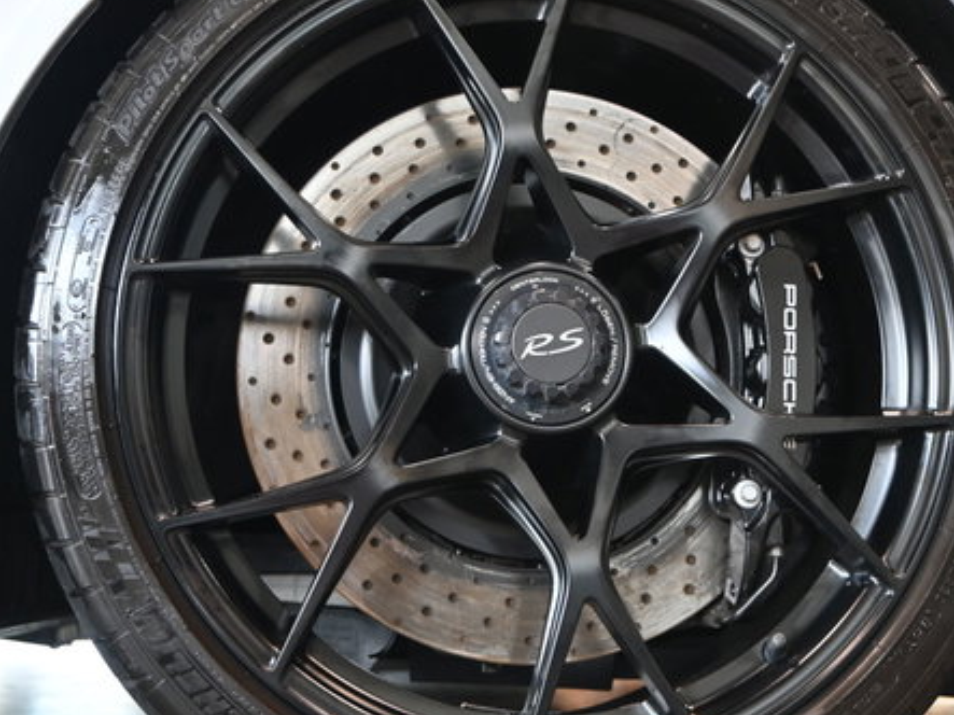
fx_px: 1412
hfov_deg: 37.3
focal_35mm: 51
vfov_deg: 28.4
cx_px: 475
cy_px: 345
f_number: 3.8
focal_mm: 20.5
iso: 720
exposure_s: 1/125
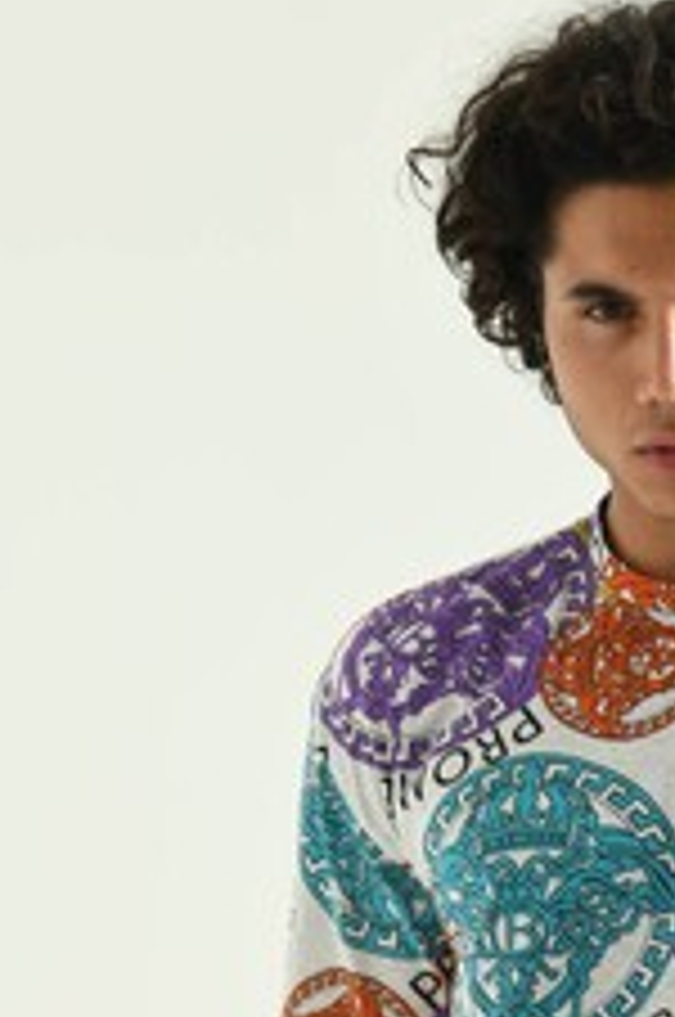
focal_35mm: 268
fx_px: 7560
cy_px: 940
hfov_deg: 5.1
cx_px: 742
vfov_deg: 7.7
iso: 100
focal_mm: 112
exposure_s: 1/160
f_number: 6.3
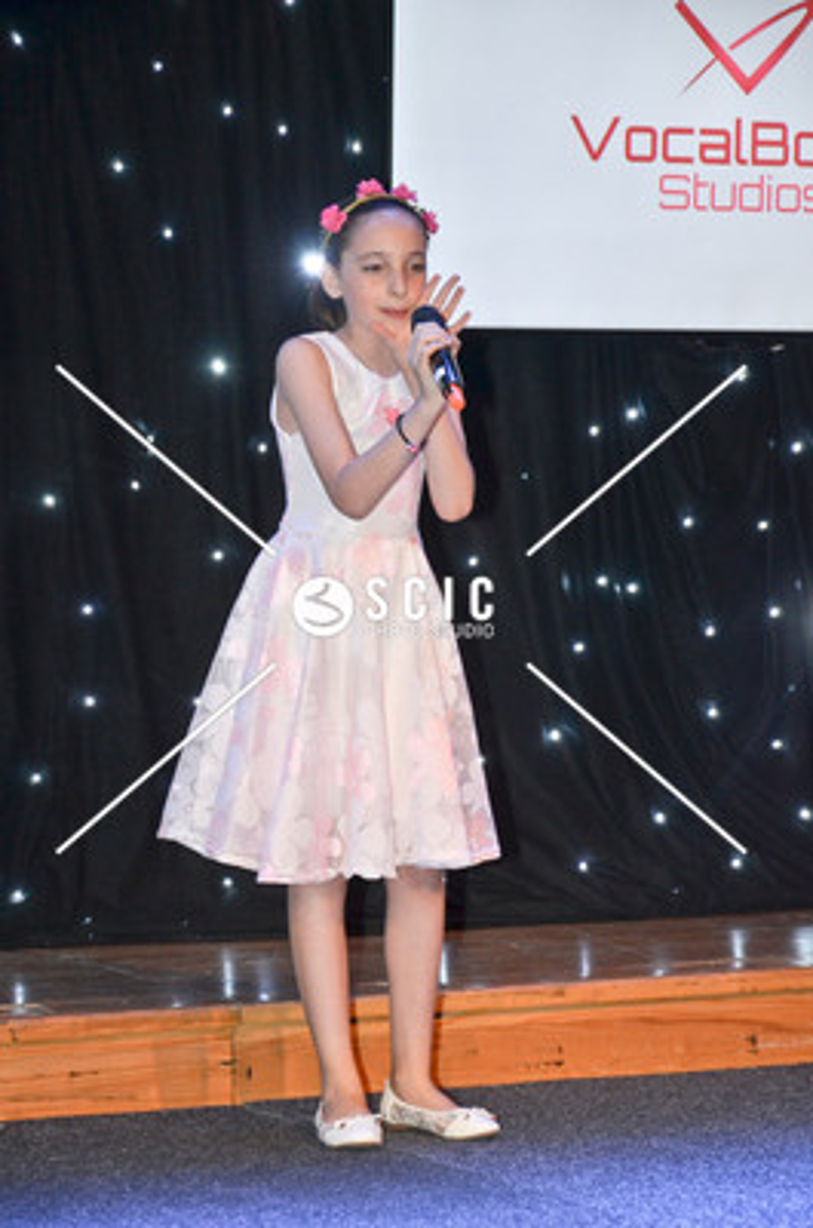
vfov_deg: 16.1
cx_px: 406
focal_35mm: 128
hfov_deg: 10.7
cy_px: 614
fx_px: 4338
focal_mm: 85
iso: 800
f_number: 5.6
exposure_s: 1/60
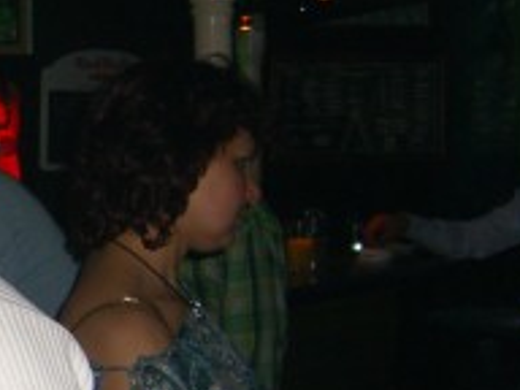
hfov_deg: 15.4
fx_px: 1788
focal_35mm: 119
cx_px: -233
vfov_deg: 12.4
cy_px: 301
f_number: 2.8
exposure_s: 1/60
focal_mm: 7.9
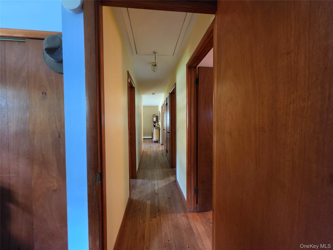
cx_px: 166
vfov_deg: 89.9
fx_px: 125
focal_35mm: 13
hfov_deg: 106.2
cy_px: 125
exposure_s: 1/40
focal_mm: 2.2
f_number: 1.9
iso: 1000
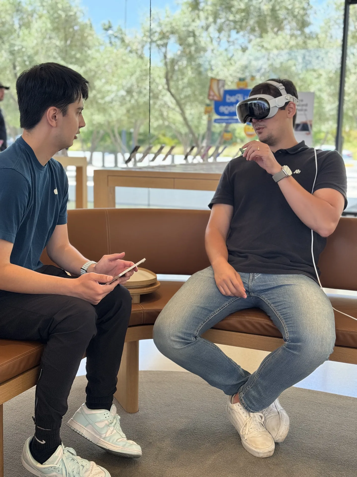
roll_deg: +0.0
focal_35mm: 48
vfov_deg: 39.7
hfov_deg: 30.3
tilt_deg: -8.0
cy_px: 238
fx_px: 660
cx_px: 178
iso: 64
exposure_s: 1/341
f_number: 1.78
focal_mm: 6.76
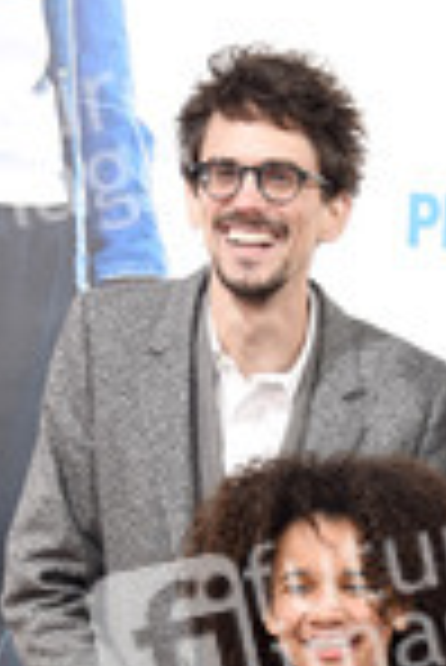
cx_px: 451
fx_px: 3596
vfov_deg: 10.4
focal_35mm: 194
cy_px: 846
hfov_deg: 7.1
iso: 500
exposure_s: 1/200
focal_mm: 72
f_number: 5.6
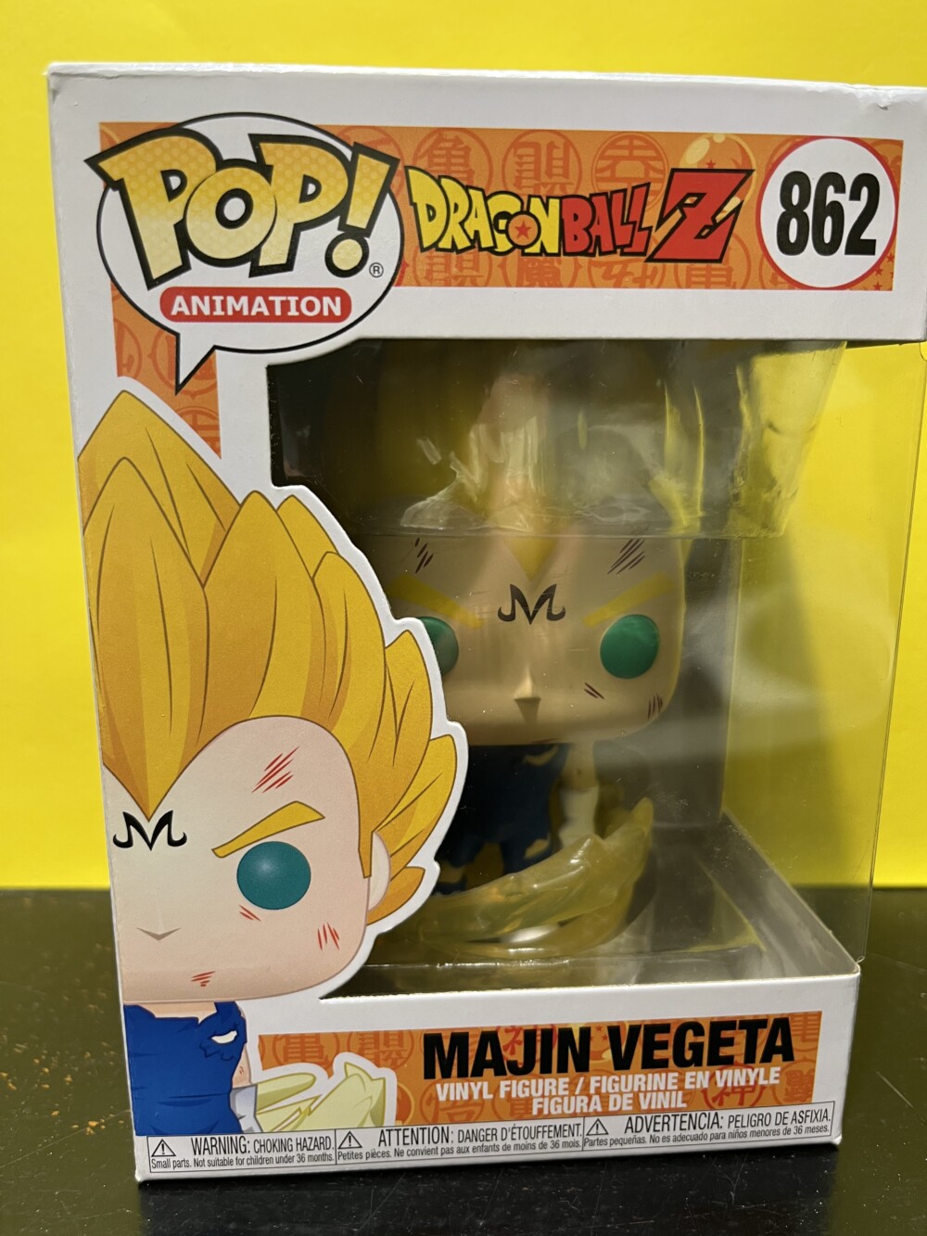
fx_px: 928
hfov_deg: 53.1
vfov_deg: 67.3
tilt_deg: -13.9
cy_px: 618
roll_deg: +0.2
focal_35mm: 26
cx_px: 464
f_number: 1.6
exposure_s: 1/50
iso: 64
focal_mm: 5.1
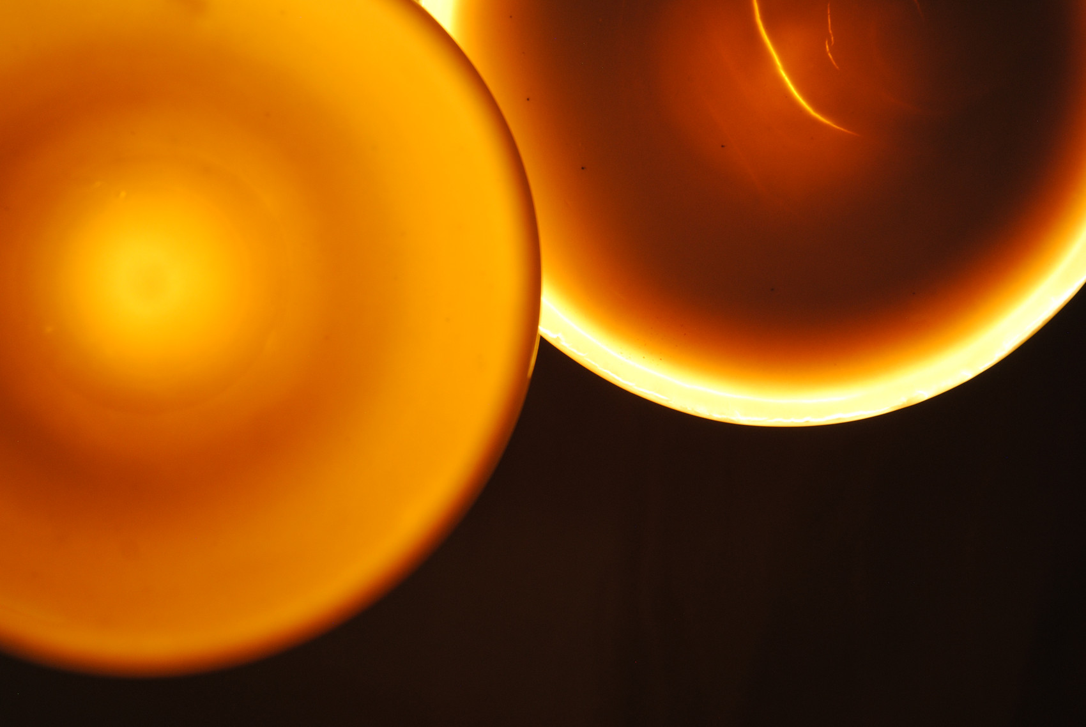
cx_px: 543
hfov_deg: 24.6
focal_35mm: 82
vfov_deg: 16.6
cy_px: 364
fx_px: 2492
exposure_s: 1/125
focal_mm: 55
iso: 250
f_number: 4.5
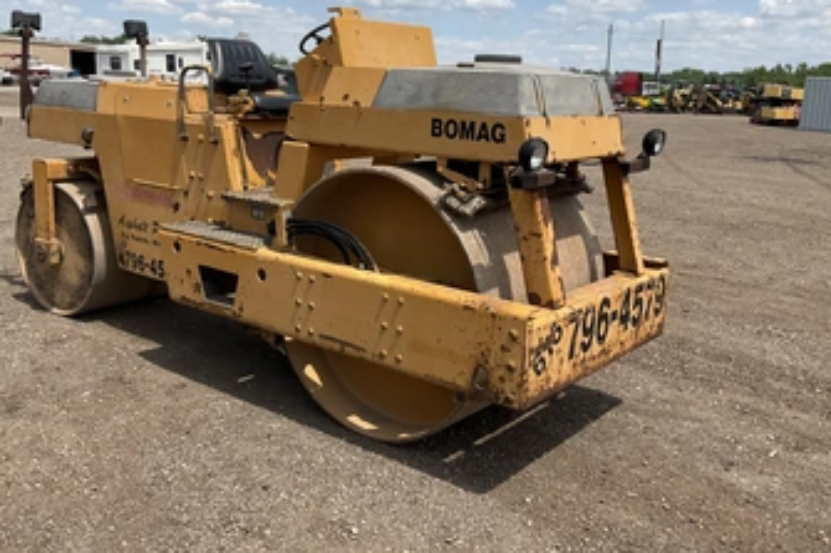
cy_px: 236
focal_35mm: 36
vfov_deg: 36.8
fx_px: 831
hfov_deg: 53.1
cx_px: 402
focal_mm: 3
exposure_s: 1/1730
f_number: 1.8
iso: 25
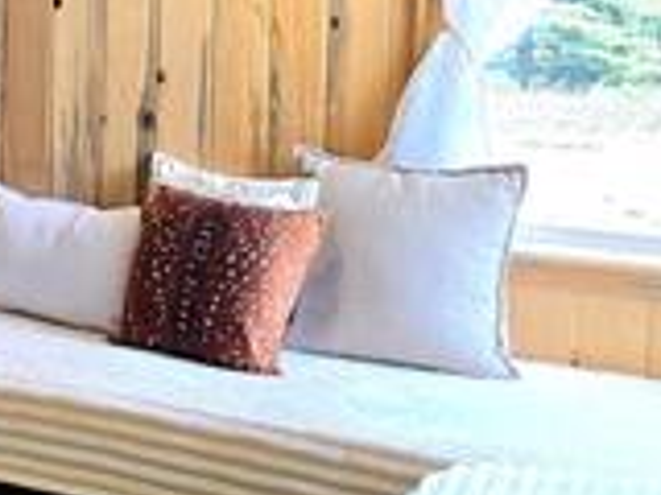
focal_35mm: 92
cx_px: -190
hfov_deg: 19.7
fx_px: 1757
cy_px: -19
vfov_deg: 15.7
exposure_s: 1/120
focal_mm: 6.3
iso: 25
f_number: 1.7
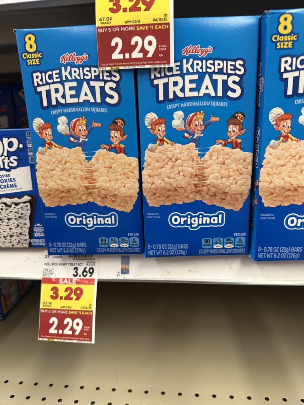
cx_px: 152
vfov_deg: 71.6
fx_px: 281
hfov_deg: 56.8
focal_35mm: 24
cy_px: 202
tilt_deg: -15.0
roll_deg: +2.1
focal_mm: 6.86
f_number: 1.78
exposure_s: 1/60
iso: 250
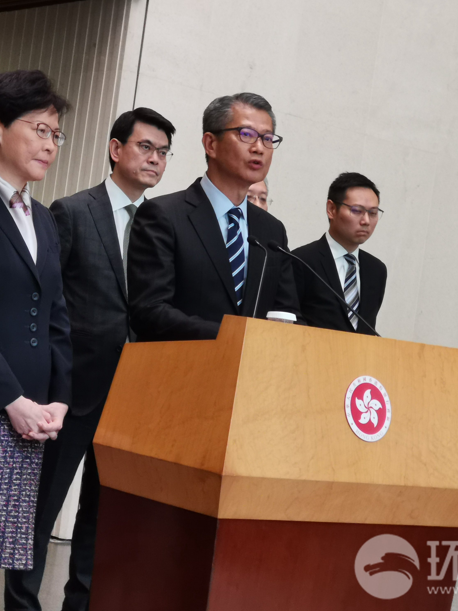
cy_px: 306
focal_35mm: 83
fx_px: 1464
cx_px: 171
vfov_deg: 23.6
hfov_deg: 17.8
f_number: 2.4
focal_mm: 3.95
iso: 160
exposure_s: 1/50
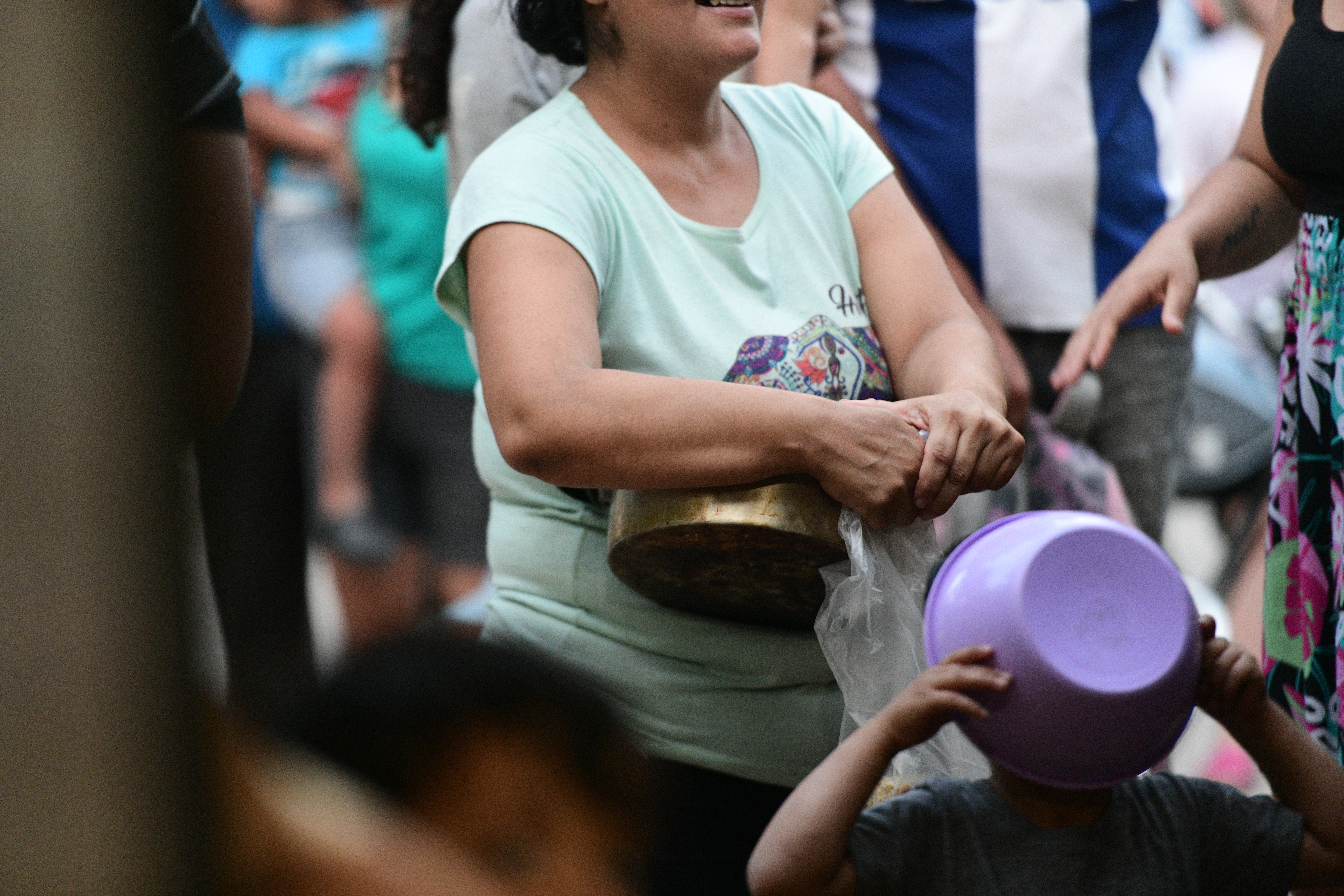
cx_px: 672
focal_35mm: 200
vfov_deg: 6.9
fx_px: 7466
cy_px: 448
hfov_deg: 10.3
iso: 2500
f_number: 2.8
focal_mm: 200
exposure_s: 1/160
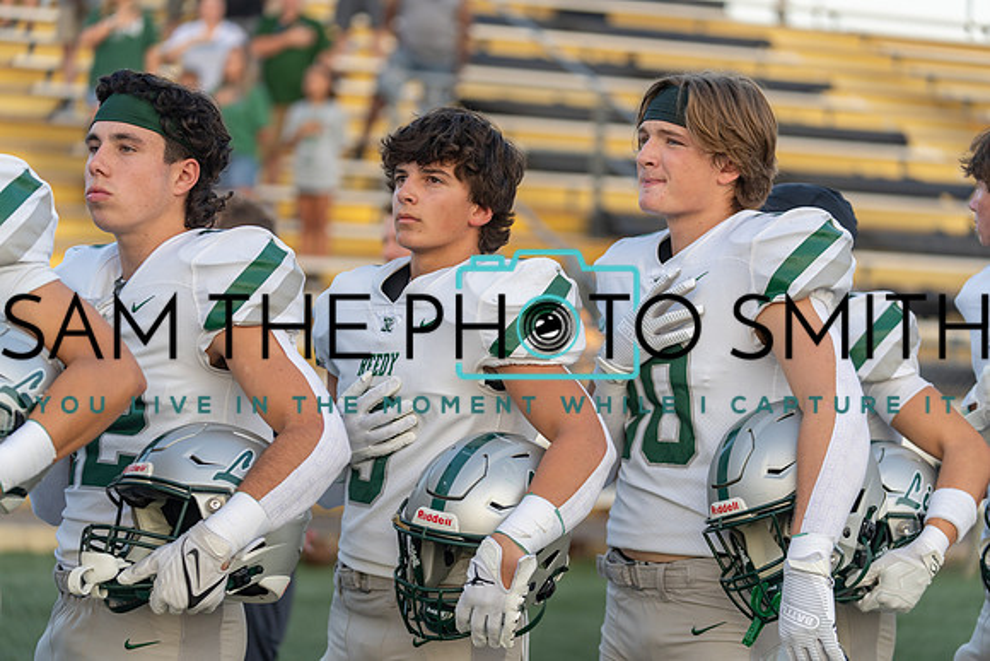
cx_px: 495
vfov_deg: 13.3
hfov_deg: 19.8
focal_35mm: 103
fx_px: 2833
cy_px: 330
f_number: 2.8
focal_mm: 103
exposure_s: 1/320
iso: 200
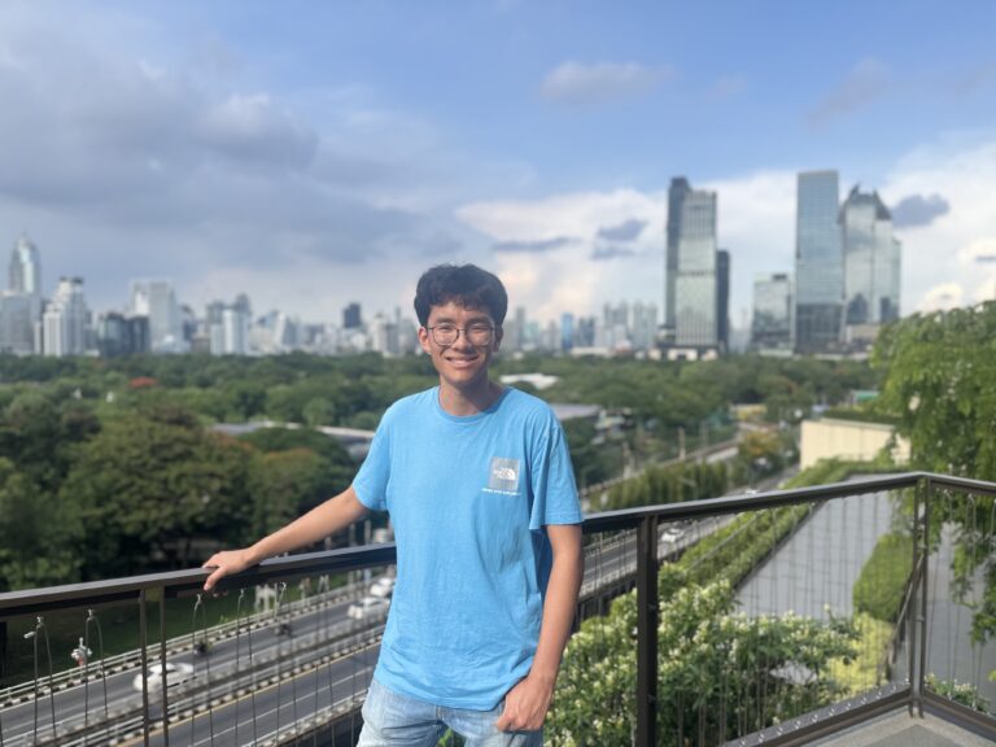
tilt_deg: -2.2
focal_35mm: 24
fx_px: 691
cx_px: 498
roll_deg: -0.5
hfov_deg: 71.6
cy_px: 374
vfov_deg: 56.8
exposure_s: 1/1366
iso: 80
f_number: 1.78
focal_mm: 6.76
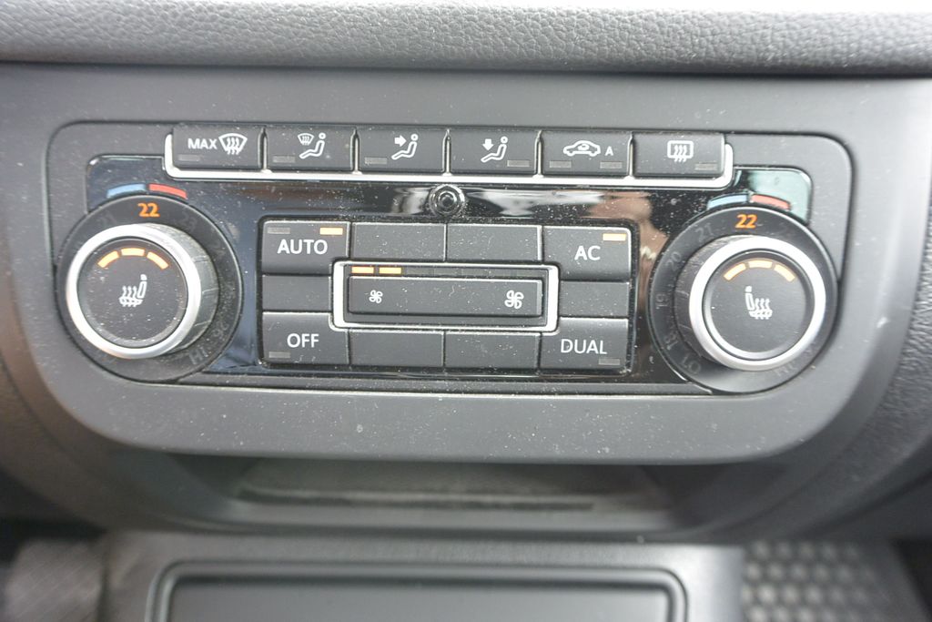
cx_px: 466
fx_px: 777
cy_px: 311
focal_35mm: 30
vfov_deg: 43.6
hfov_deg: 61.9
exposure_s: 1/60
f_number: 3.5
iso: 500
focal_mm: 11.4
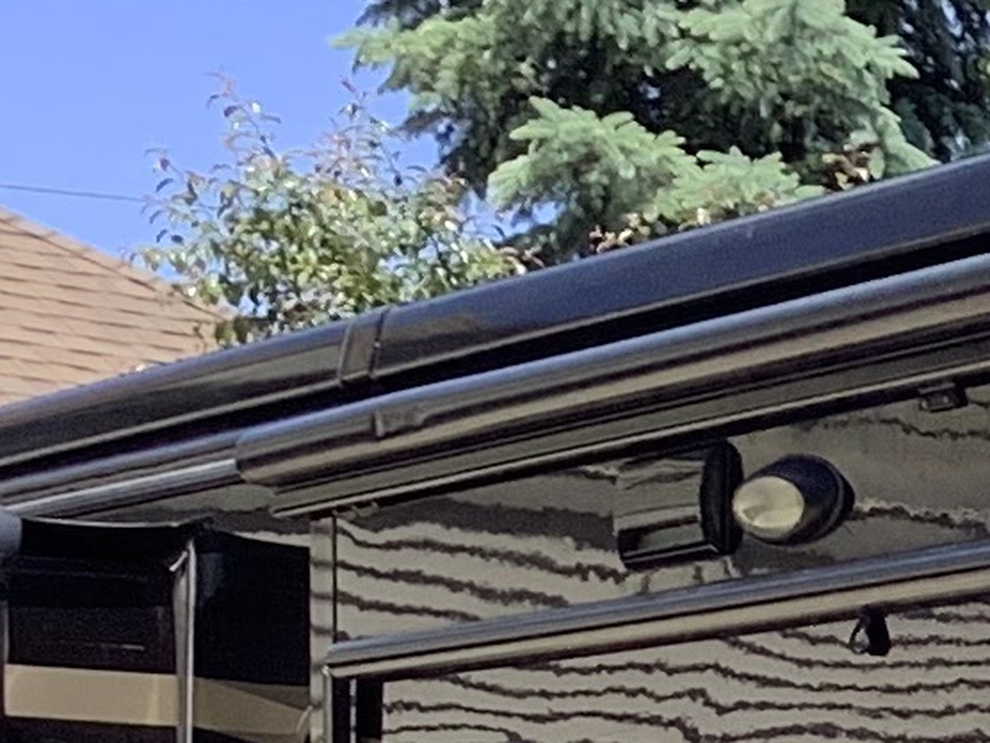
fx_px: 5205
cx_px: 2090
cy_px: 1105
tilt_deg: -1.3
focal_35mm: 182
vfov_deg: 8.0
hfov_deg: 9.9
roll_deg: +0.1
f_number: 2.4
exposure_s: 1/488
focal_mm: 3.3
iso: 25
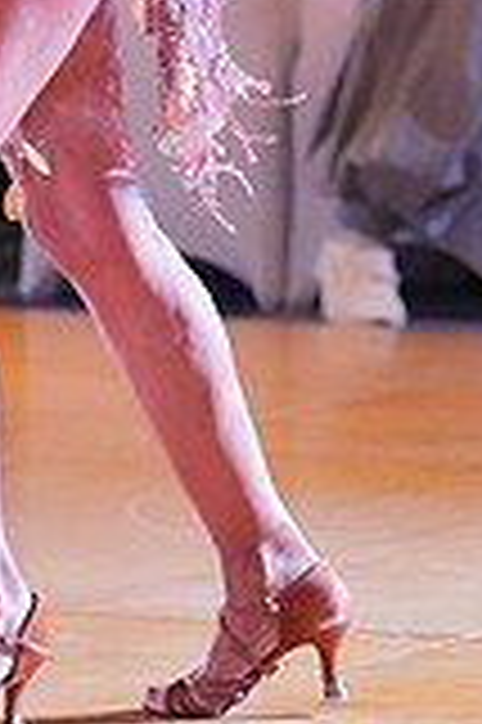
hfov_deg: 2.6
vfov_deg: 4.0
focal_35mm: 519
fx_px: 10445
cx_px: -43
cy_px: -162
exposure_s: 1/500
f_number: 3.5
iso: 6400
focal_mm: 144
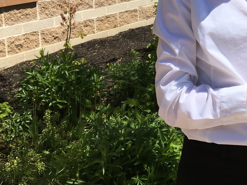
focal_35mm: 69
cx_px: 264
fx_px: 492
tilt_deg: -7.4
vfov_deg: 20.5
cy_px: -6
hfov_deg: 26.2
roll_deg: +0.7
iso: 25
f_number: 2.2
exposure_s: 1/2959
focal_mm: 4.15
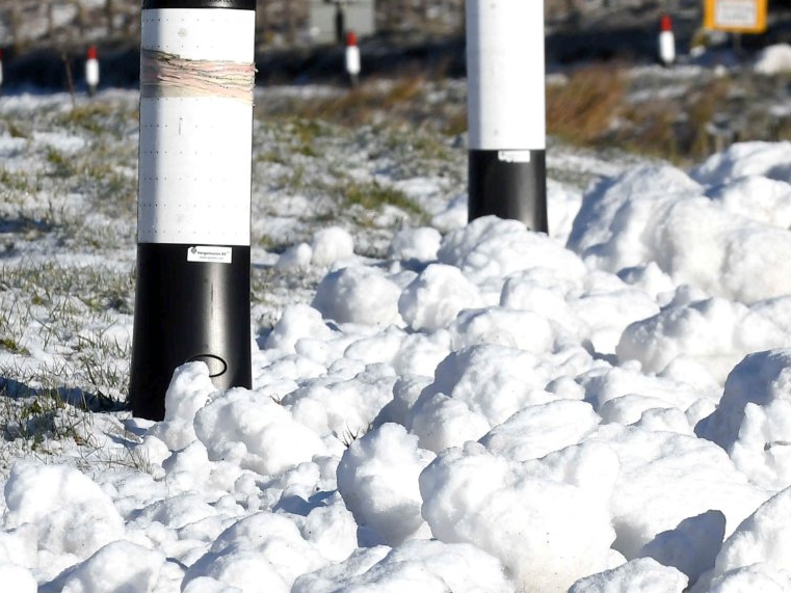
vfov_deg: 2.7
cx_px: 775
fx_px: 12410
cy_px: 202
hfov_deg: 3.6
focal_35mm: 543
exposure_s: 1/1250
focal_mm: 140
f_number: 18
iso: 500
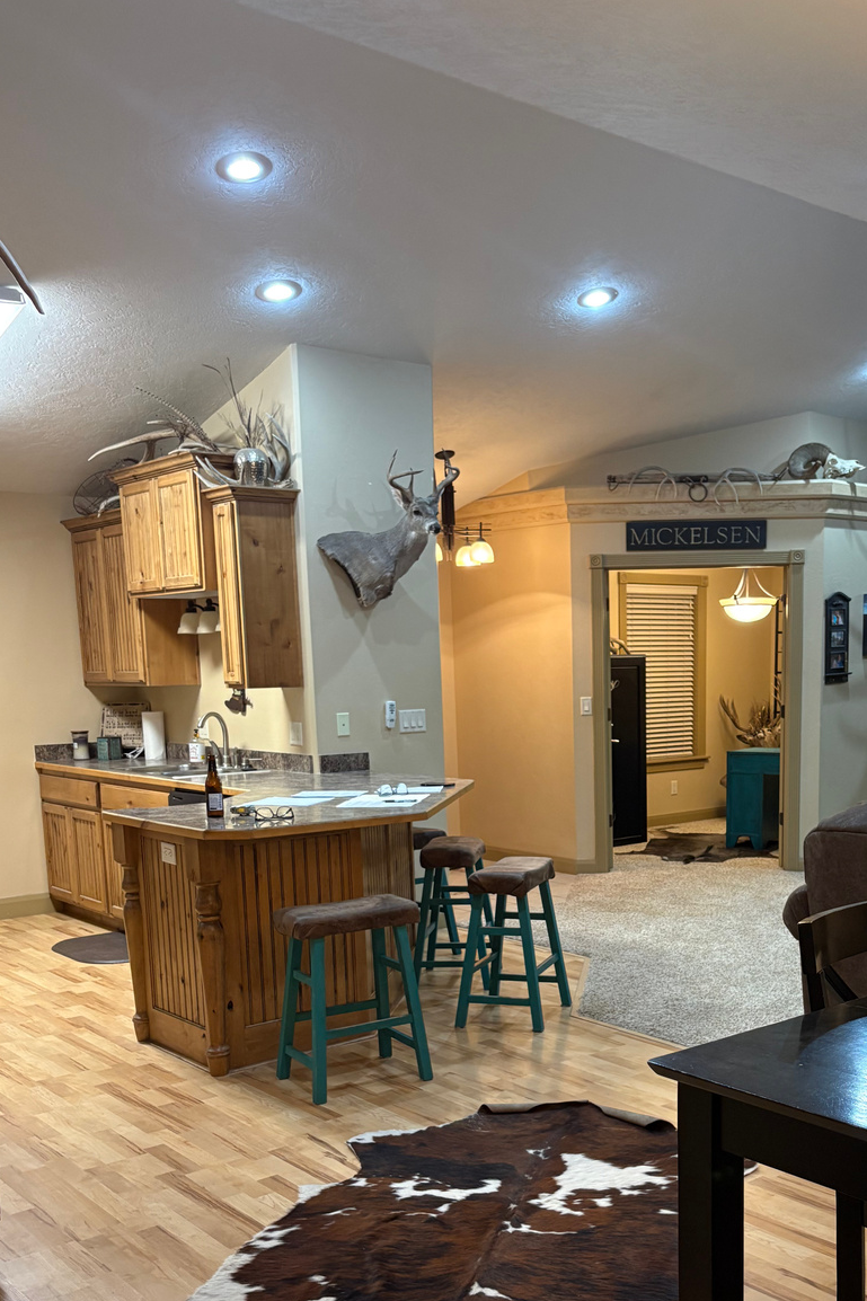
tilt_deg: -7.0
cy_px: 864
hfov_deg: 36.4
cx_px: 600
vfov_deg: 52.2
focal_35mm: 36
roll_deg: +1.3
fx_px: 1301
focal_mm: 5.96
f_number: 1.6
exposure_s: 1/60
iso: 250
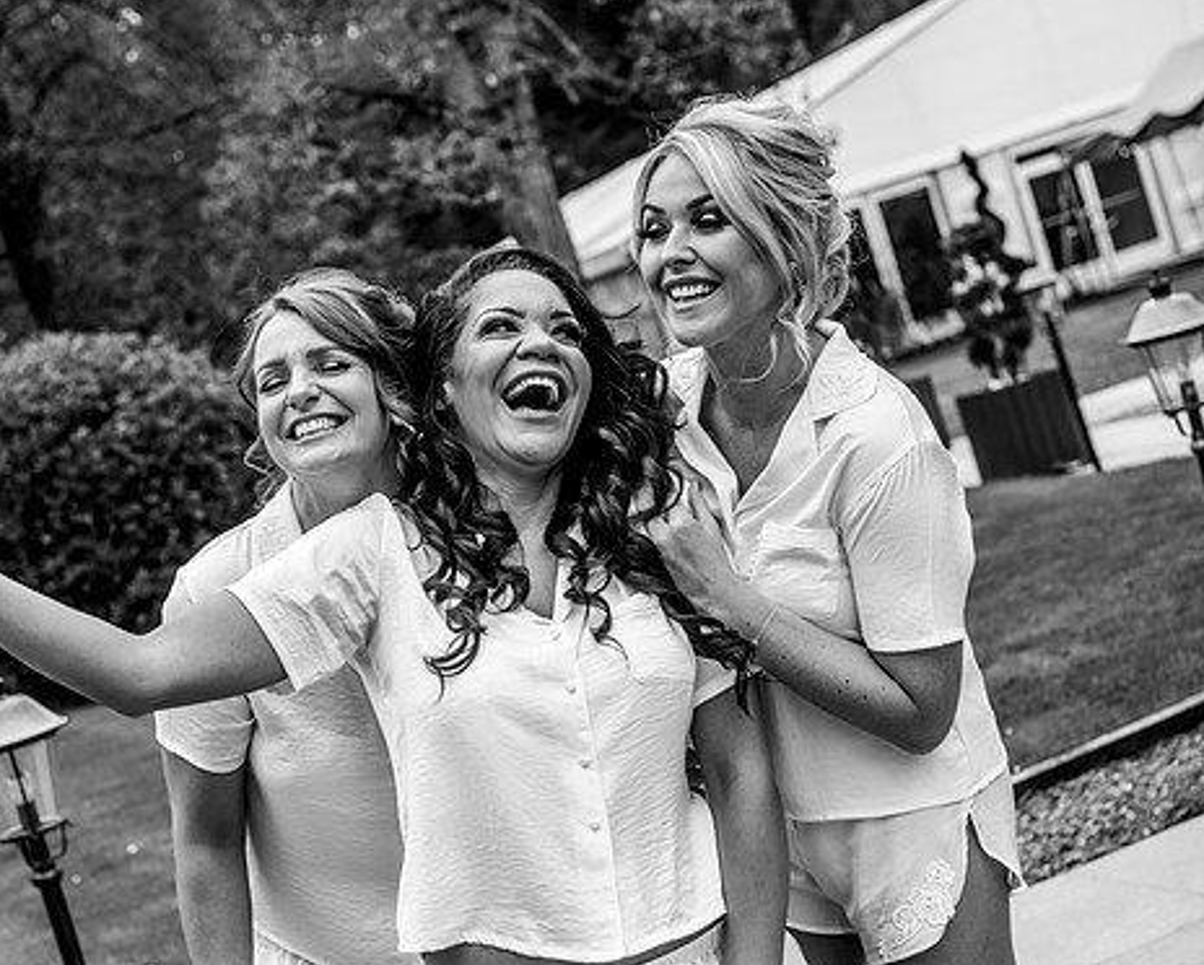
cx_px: 483
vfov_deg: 22.5
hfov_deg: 27.8
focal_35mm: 68
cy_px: 484
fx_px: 2425
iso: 320
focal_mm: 58
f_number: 4.5
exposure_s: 1/640
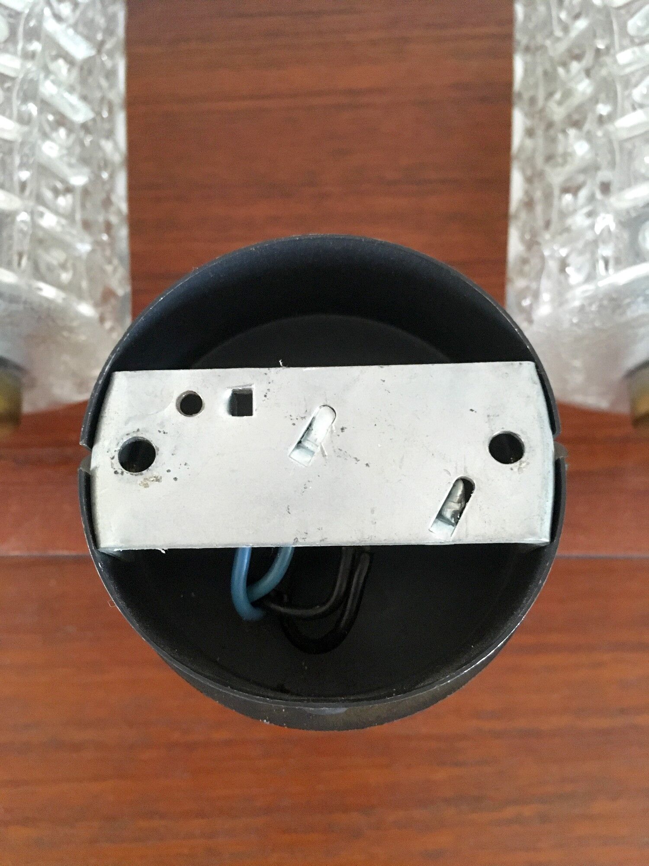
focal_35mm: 29
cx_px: 324
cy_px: 433
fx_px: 725
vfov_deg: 61.7
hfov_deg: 48.2
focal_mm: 4.15
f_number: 2.2
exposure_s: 1/17
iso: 320
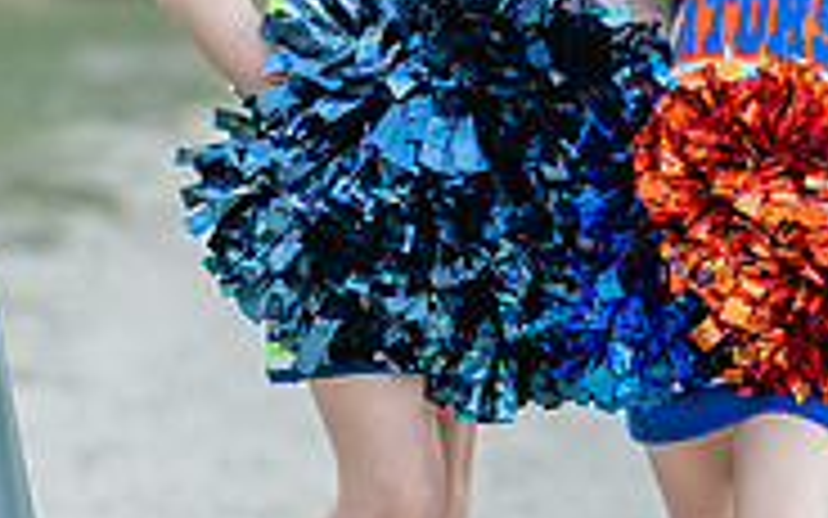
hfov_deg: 9.1
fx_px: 5190
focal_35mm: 230
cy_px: 157
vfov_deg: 5.7
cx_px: 689
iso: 100
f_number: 1.2
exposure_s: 1/640
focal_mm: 50
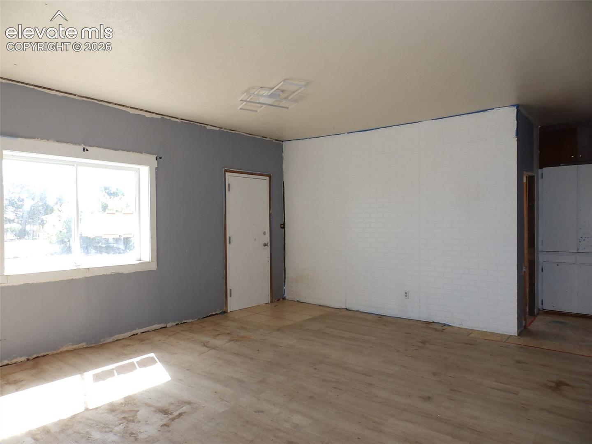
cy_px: 222
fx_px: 376
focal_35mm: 22
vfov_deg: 61.1
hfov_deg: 76.4
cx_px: 296
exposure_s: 1/80
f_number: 3.4
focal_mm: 4
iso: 80
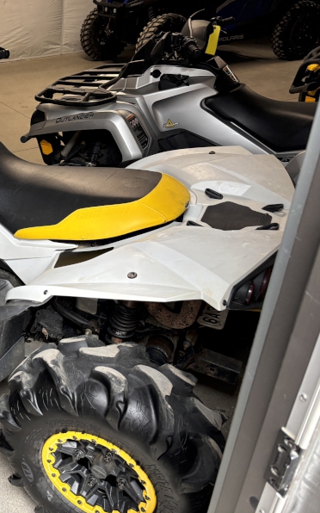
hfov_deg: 31.4
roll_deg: +2.8
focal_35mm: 37
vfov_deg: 52.8
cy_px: 256
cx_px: -11
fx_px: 517
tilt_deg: -31.3
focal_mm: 5.96
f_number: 1.6
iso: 100
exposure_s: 1/120
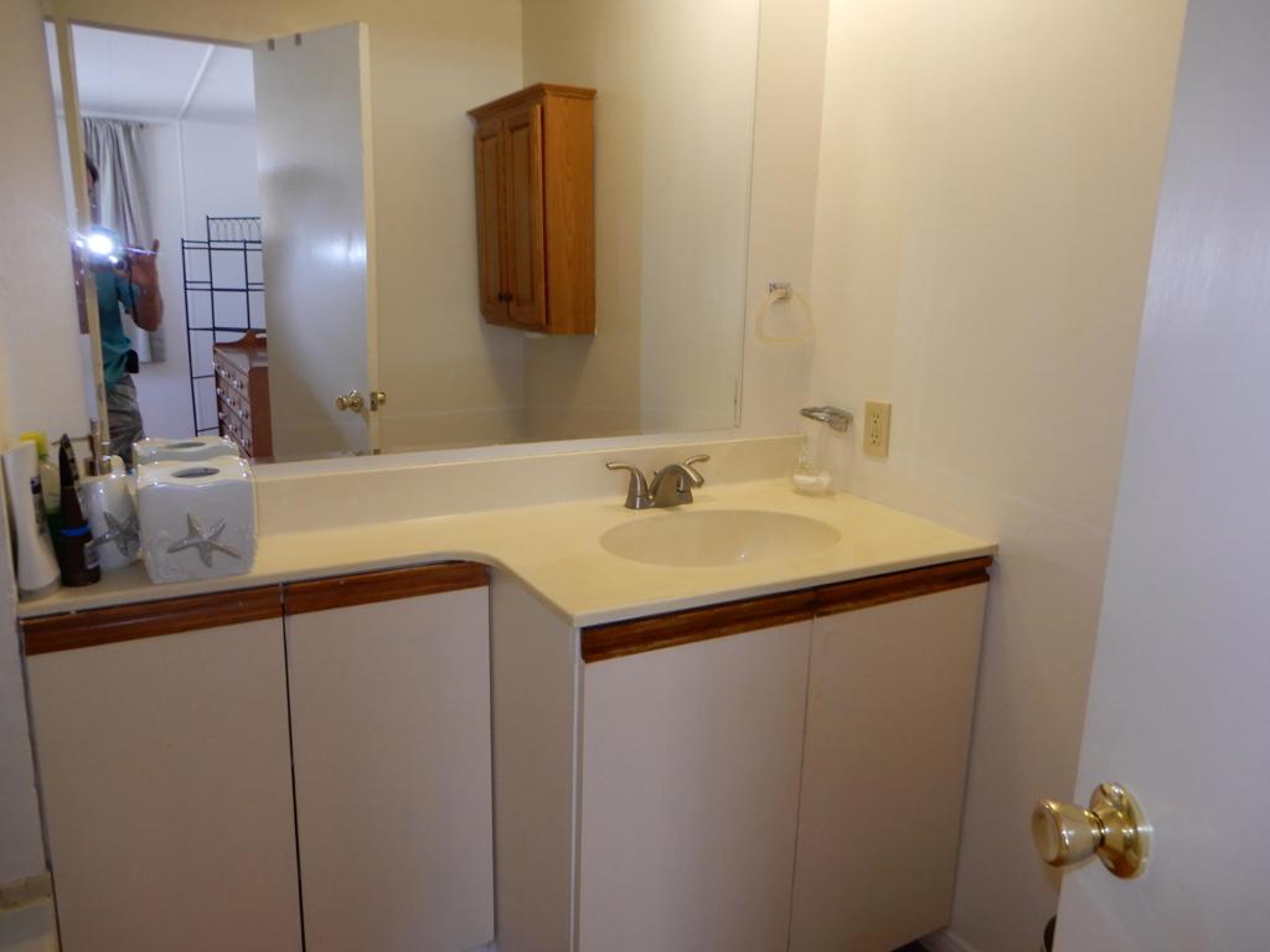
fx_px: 881
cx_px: 635
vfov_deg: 56.8
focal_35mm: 24
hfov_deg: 71.6
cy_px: 476
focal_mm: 4.3
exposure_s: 1/30
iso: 200
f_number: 3.4
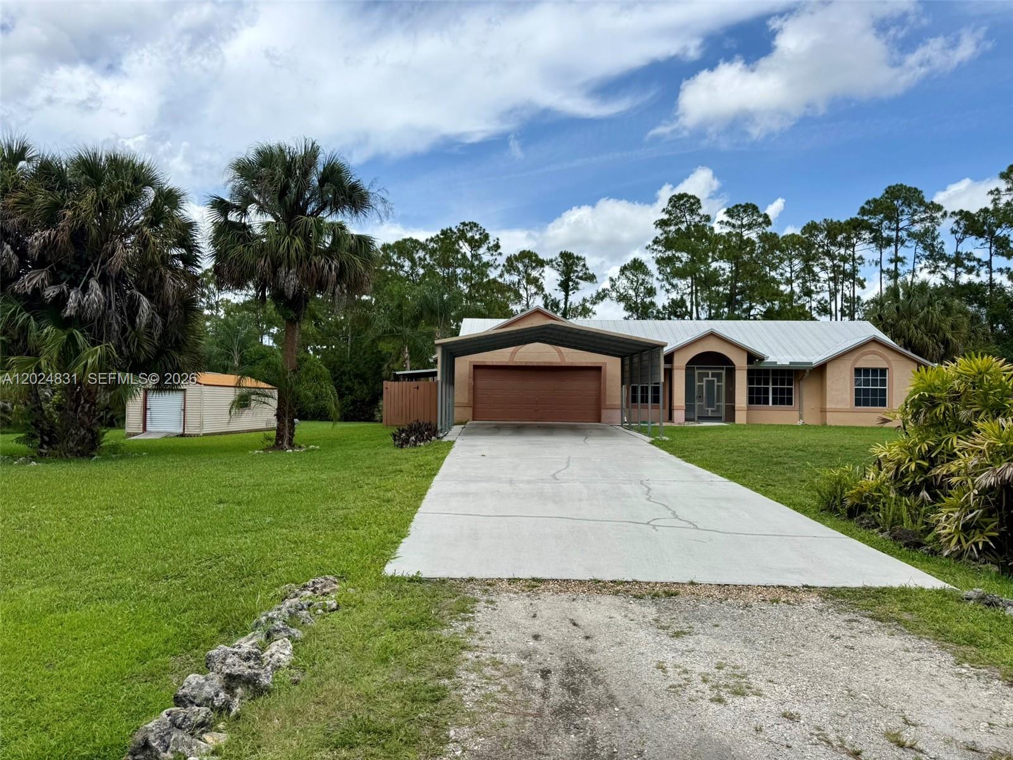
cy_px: 380
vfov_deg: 56.8
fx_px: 702
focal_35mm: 24
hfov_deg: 71.6
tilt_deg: +2.2
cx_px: 506
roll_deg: -1.5
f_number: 1.78
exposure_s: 1/4975
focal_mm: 6.76
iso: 80
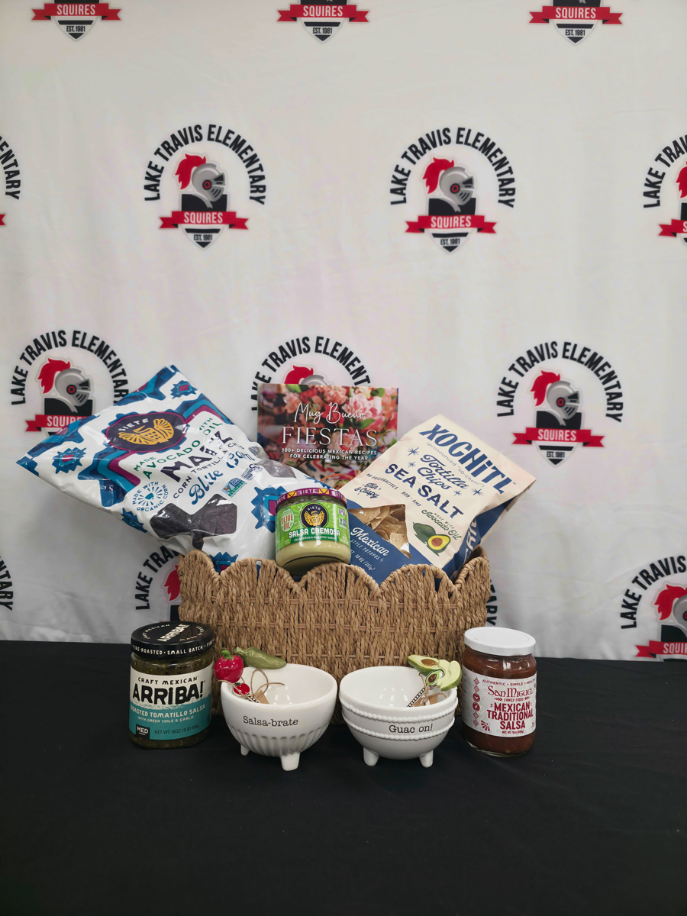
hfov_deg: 58.9
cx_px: 344
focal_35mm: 23
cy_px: 458
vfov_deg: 73.9
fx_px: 609
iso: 200
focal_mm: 6.3
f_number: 1.7
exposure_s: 1/120
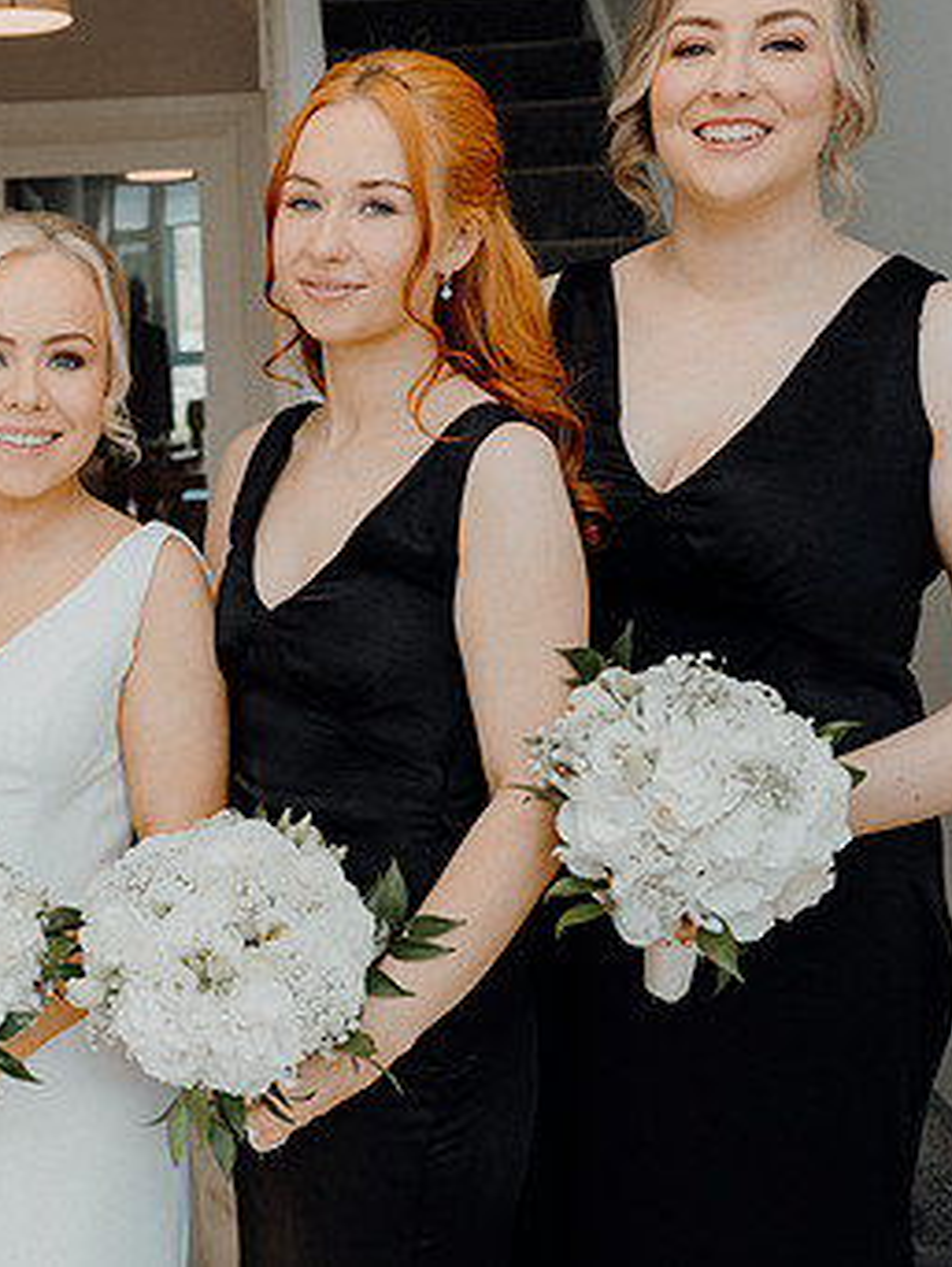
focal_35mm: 44
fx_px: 1611
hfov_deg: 31.9
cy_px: 554
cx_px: 163
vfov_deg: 42.8
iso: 160
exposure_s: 1/160
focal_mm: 27
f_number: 3.5
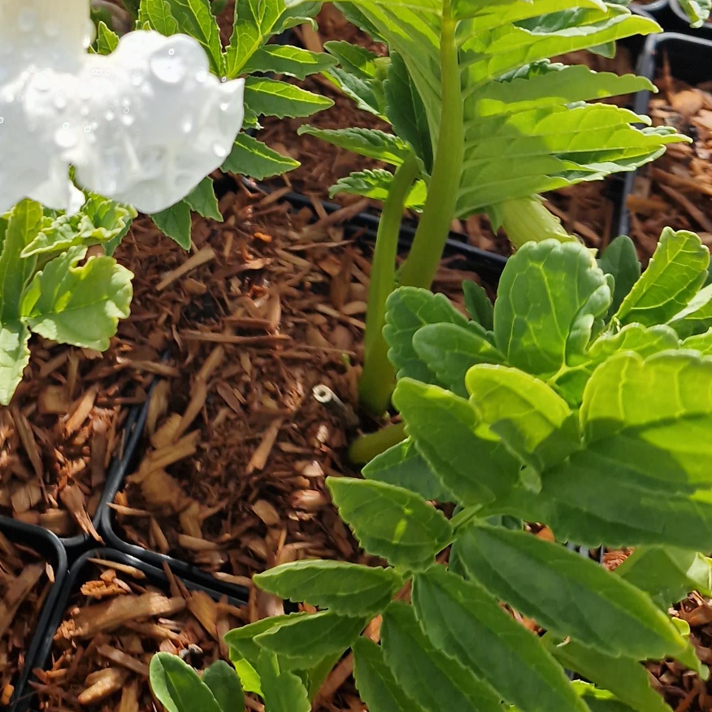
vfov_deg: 25.3
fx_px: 1443
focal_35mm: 62
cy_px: -106
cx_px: 130
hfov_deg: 27.1
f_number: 1.8
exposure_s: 1/1012
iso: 50
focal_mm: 5.4
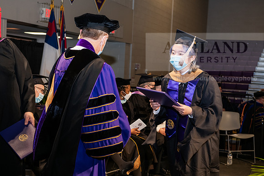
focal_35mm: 62
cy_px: 88
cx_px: 132
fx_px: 455
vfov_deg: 21.9
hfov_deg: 32.4
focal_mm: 62
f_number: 6.3
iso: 1600
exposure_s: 1/200
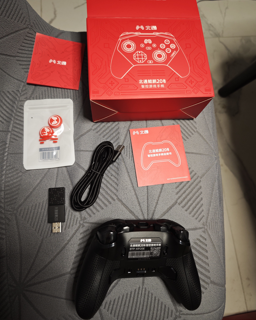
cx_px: 128
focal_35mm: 24
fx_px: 227
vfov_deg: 70.3
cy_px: 156
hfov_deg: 58.8
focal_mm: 6.68
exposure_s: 1/50
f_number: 1.44
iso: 500
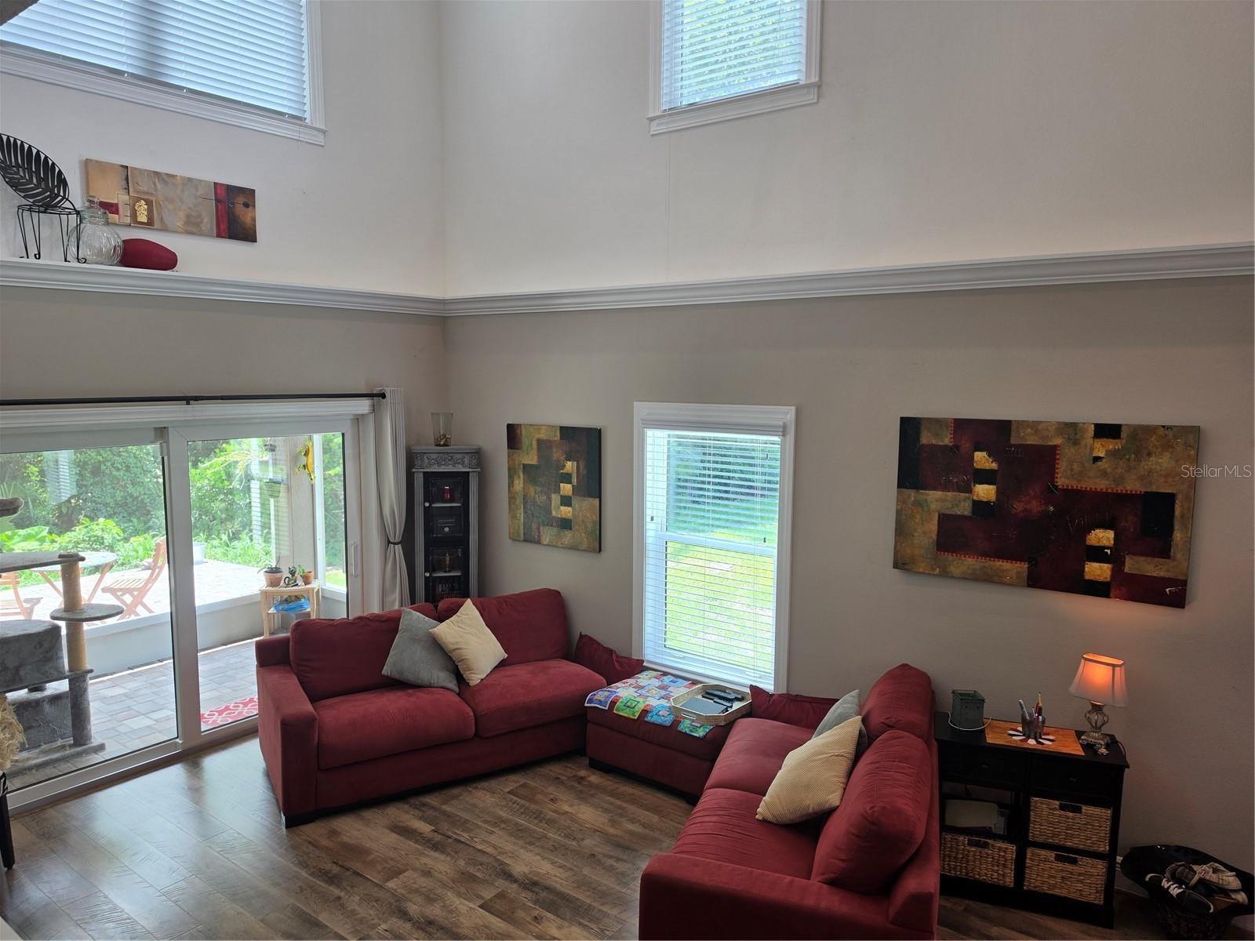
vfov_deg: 58.9
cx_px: 628
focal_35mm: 23
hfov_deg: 73.9
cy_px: 470
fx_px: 834
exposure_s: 1/120
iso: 32
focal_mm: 6.5
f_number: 1.4
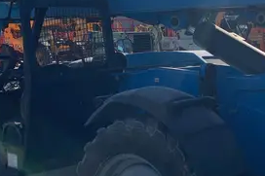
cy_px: 62
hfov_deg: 27.5
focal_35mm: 73
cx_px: 179
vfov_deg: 18.6
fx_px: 537
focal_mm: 4.25
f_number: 1.8
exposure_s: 1/3401
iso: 25
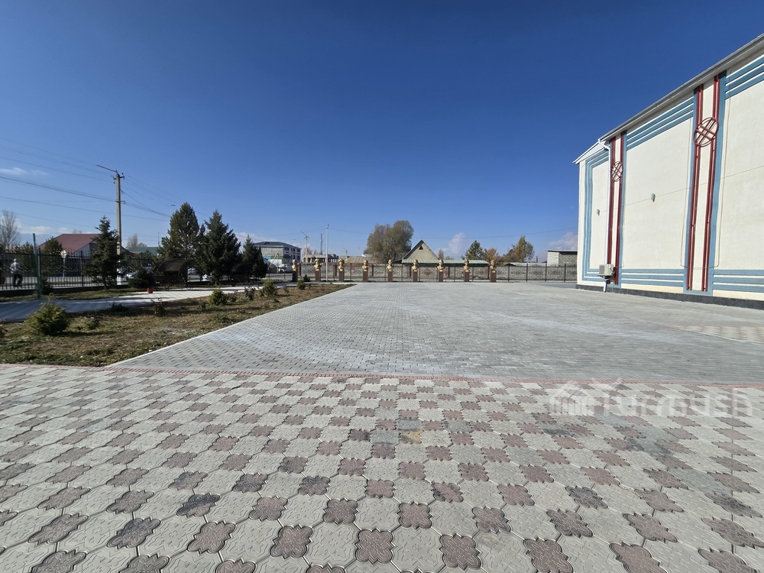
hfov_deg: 106.2
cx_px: 382
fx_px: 287
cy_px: 286
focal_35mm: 13
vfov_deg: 89.9
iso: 50
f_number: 2.2
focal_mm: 2.2
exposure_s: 1/4098
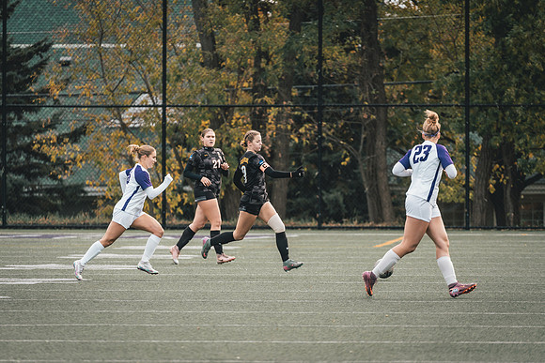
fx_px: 6334
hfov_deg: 4.9
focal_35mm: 418
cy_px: 182
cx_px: 272
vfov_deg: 3.3
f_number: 6.3
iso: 800
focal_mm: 400
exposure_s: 1/800
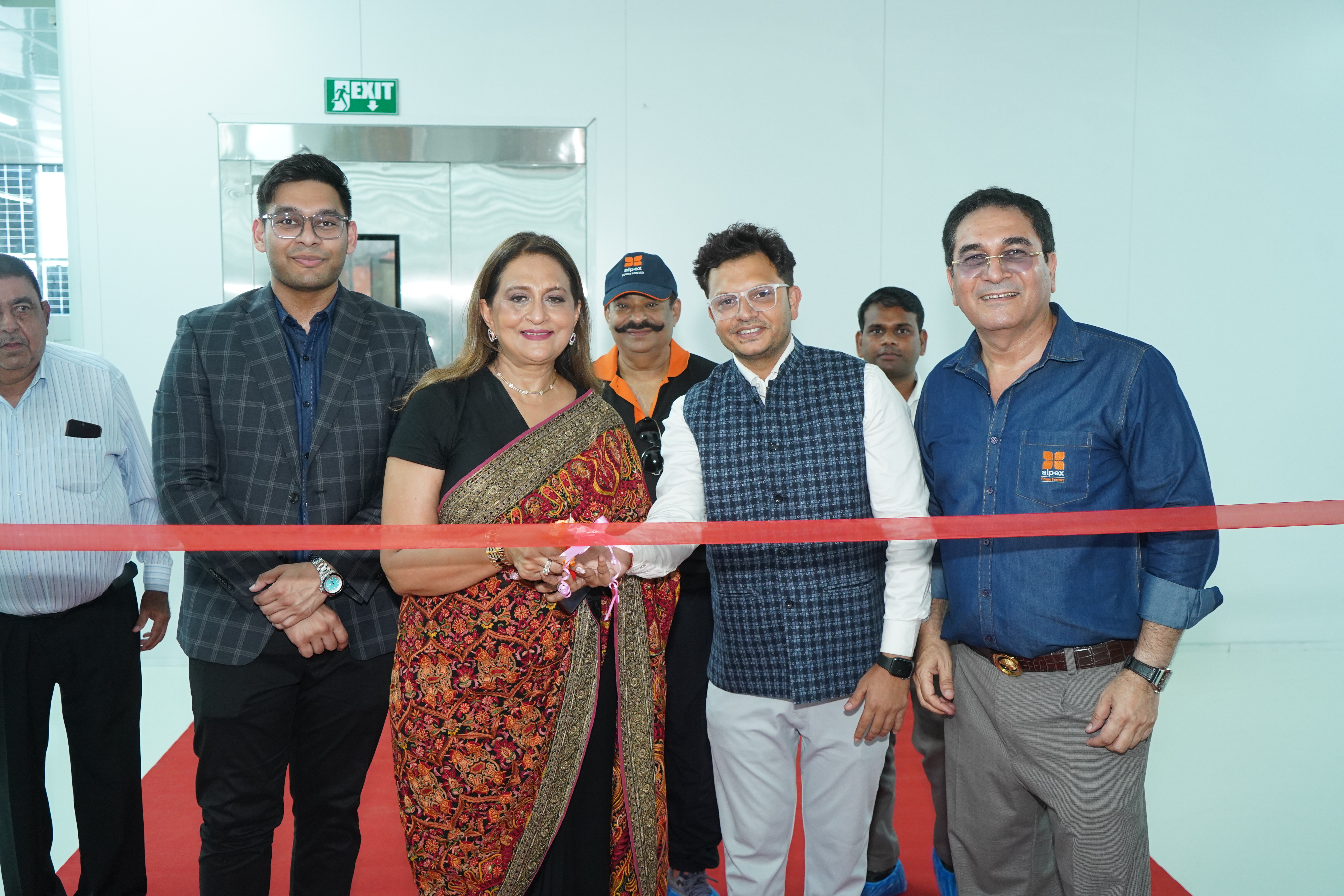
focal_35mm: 34
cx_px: 672
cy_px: 448
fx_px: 1269
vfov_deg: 38.9
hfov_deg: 55.8
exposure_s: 1/160
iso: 2500
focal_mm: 34
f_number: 4
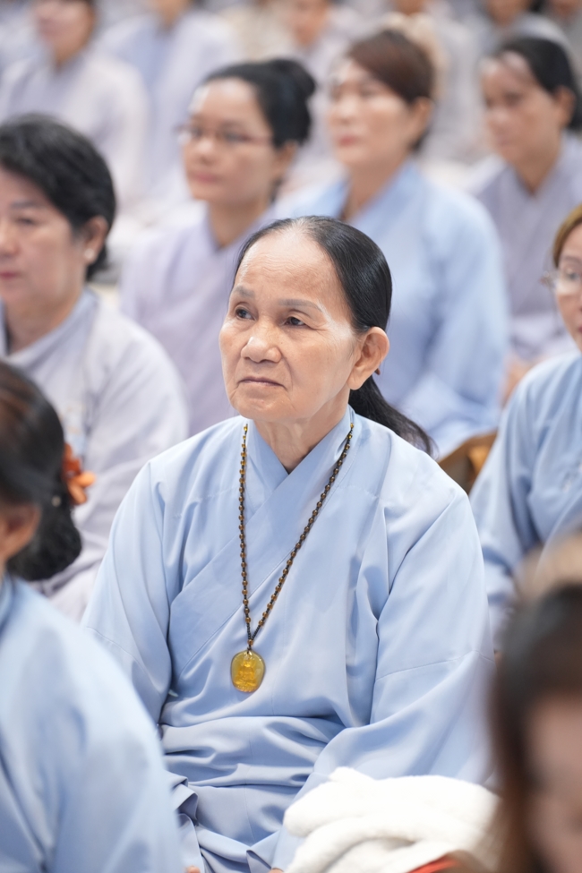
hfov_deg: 10.6
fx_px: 3128
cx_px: 291
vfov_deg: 15.9
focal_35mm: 129
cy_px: 436
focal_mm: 129
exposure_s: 1/160
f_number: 2.8
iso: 3200
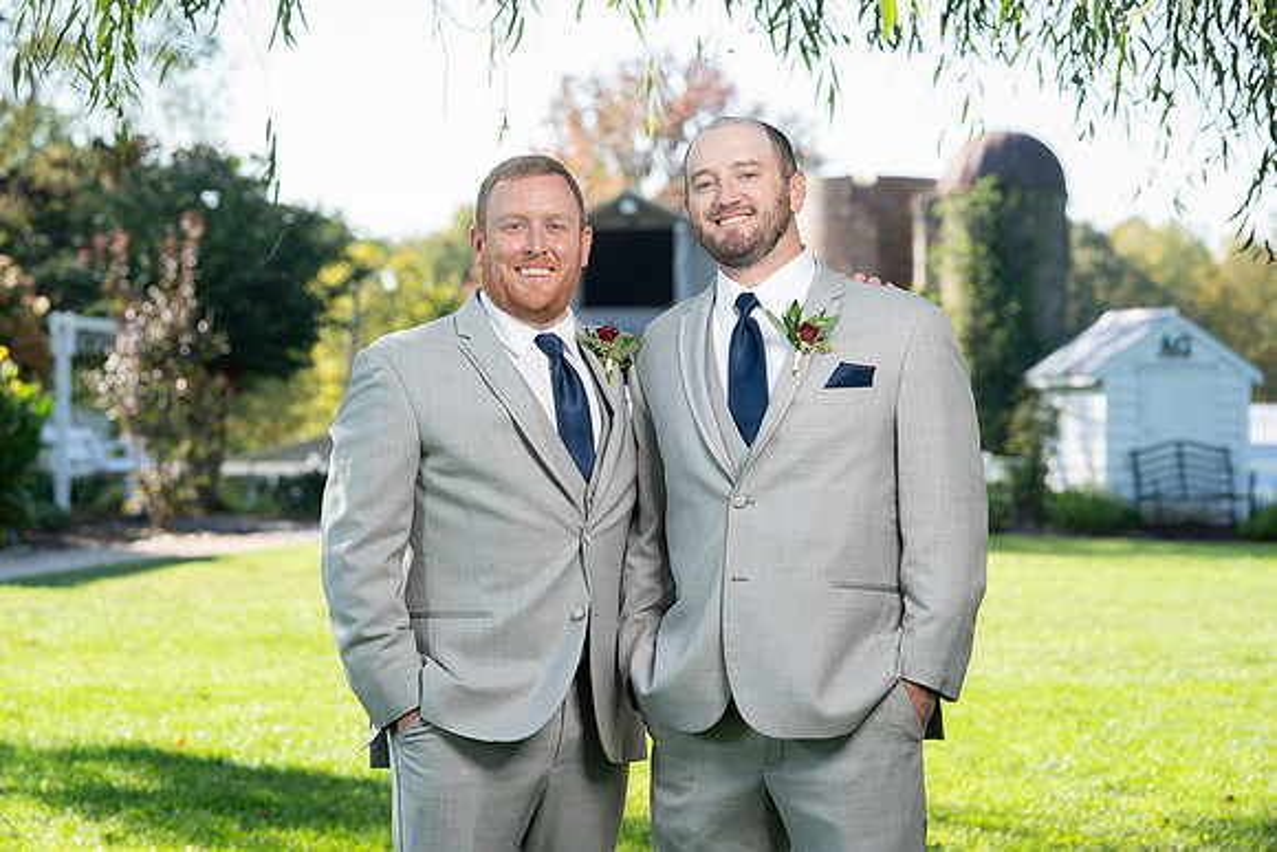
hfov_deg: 18.8
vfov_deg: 12.6
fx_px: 3864
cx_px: 626
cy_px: 436
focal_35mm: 109
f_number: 5.6
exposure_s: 1/200
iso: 200
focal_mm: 105
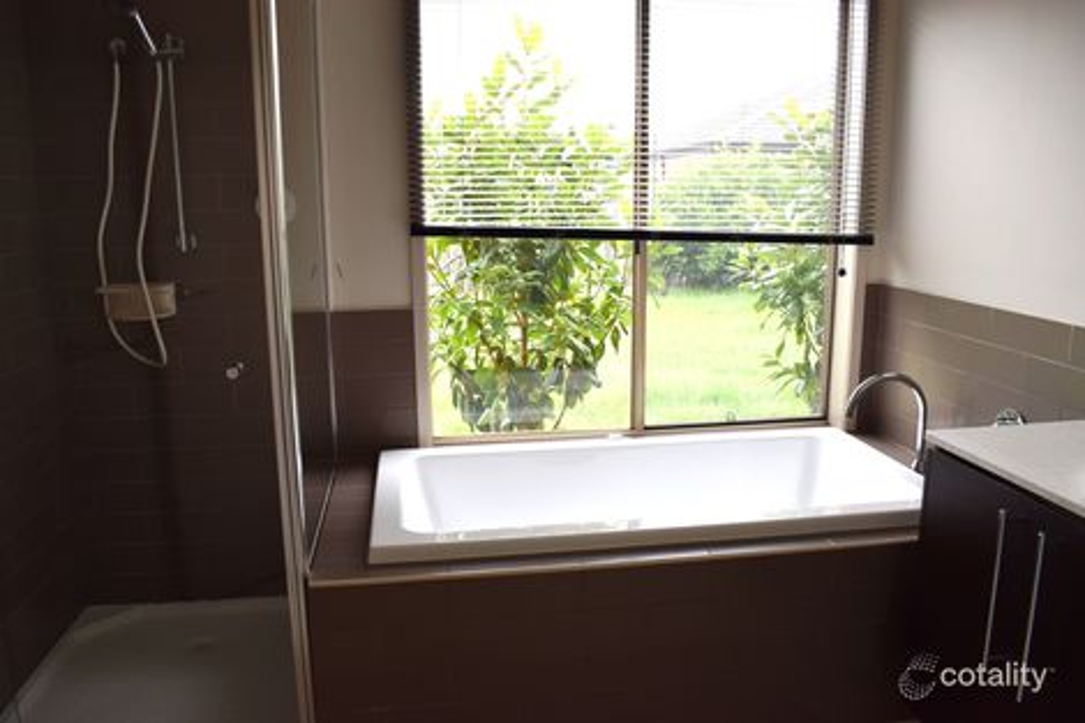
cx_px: 542
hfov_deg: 67.4
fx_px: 813
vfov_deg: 47.9
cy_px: 362
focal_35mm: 27
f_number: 6.3
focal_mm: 18
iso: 400
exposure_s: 1/160
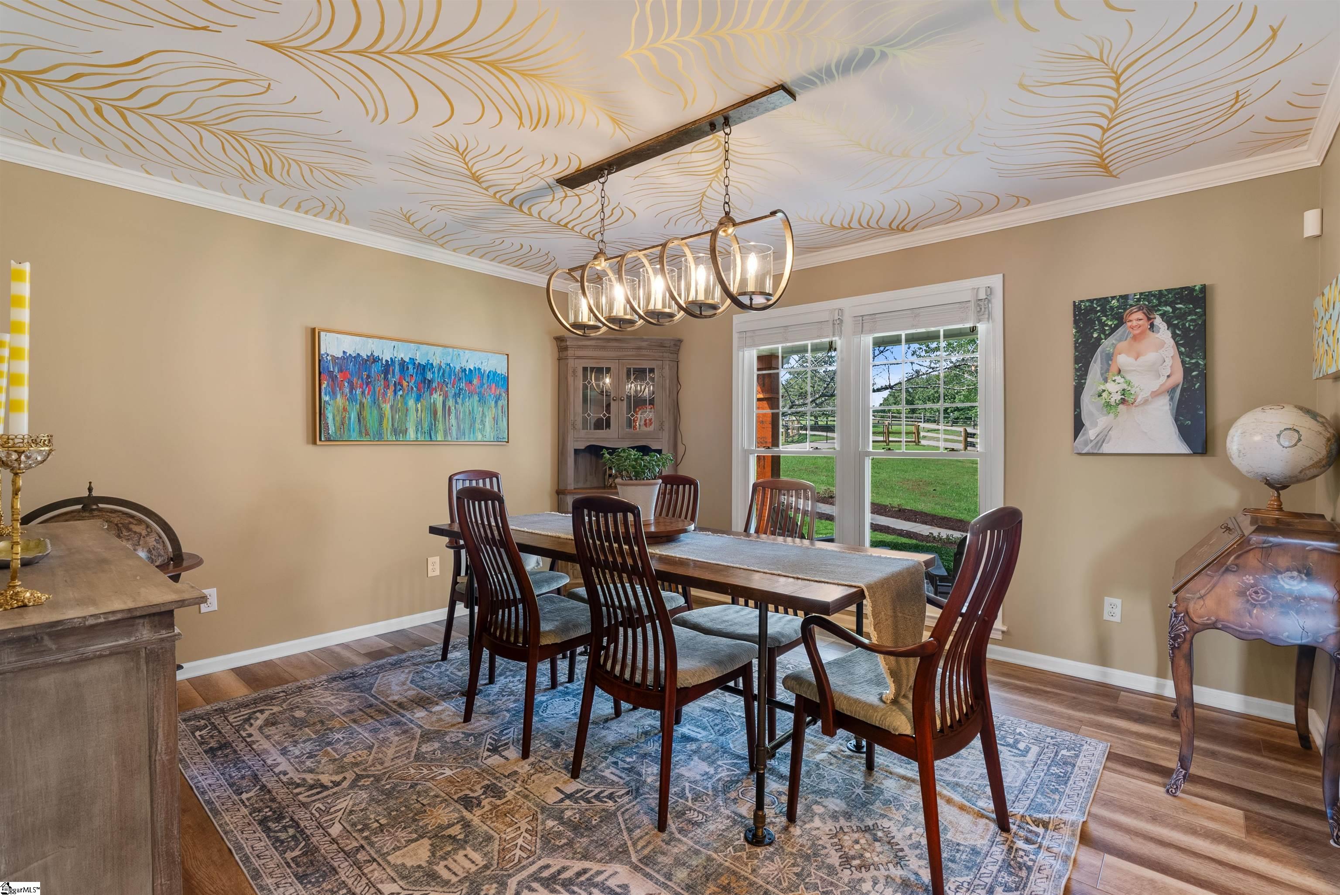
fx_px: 596
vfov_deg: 73.8
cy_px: 448
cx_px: 670
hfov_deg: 96.7
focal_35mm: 16
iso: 200
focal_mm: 16
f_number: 8
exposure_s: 1/1.25
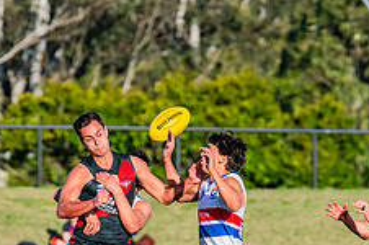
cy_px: 247
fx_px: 12548
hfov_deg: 1.7
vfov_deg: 1.1
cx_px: 89
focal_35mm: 1226
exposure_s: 1/1600
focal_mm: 420
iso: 800
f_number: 9
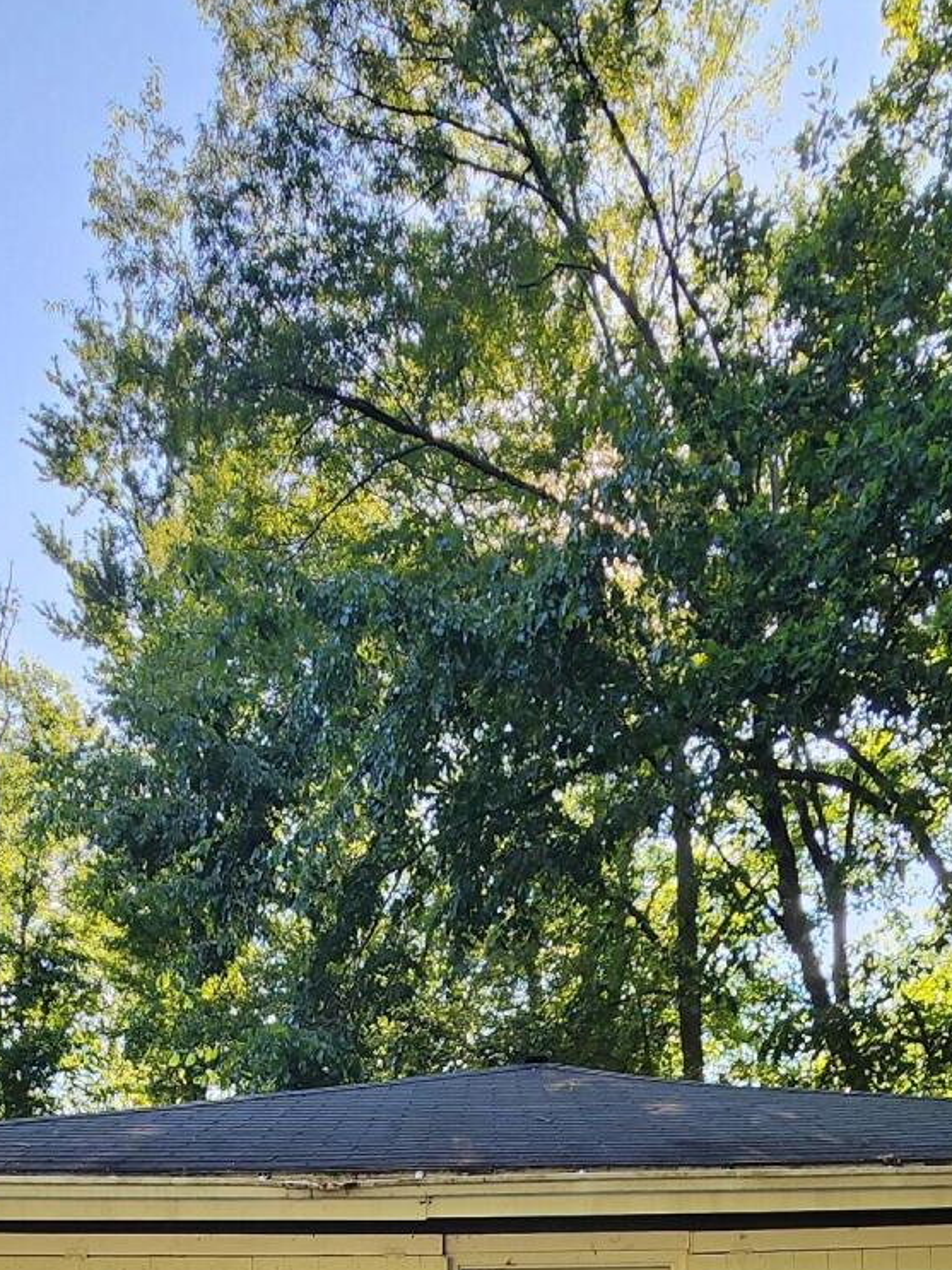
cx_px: 494
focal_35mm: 35
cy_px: 1473
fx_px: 1284
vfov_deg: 39.9
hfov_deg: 40.7
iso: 50
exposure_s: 1/220
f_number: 2.2
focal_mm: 2.2
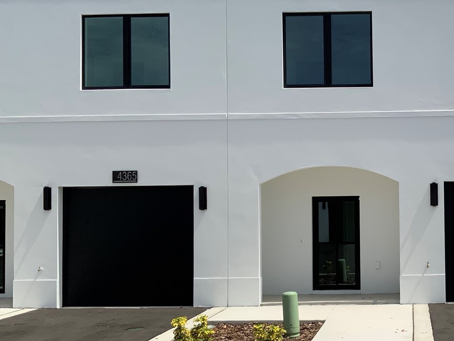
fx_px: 708
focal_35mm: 54
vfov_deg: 27.0
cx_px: 396
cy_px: 194
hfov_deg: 33.9
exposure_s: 1/4065
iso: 20
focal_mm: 3
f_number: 1.8
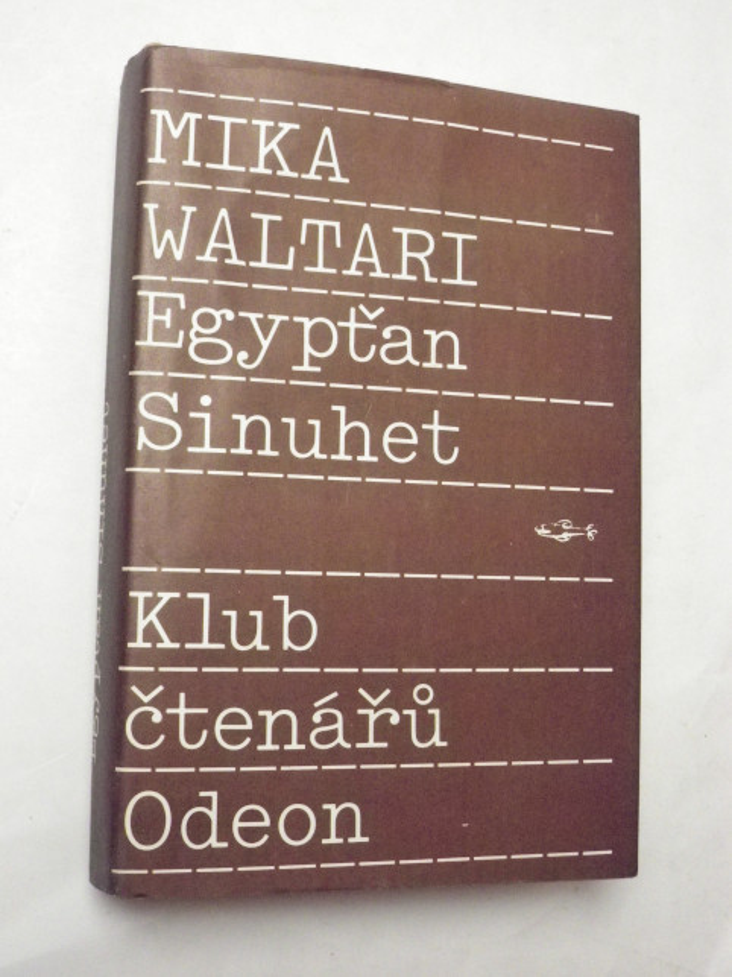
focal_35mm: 49
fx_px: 1382
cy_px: 488
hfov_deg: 29.7
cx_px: 366
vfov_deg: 38.9
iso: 800
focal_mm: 8.7
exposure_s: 1/50
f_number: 4.2
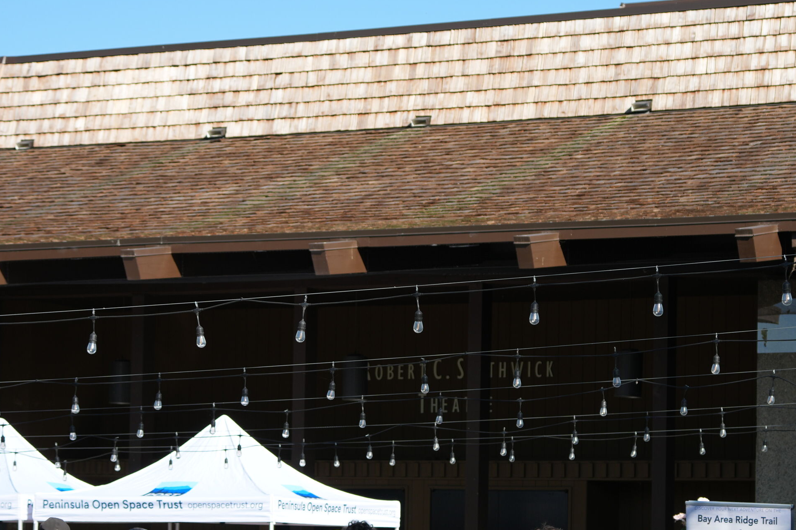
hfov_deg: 18.1
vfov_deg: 12.1
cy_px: 437
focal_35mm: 113
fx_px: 2498
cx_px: 475
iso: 200
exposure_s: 1/800
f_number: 4.5
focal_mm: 50
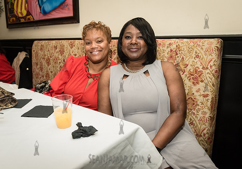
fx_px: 198
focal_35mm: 29
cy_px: 79
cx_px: 113
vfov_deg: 46.4
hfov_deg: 62.7
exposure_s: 1/250
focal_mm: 24
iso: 2000
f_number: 4.5
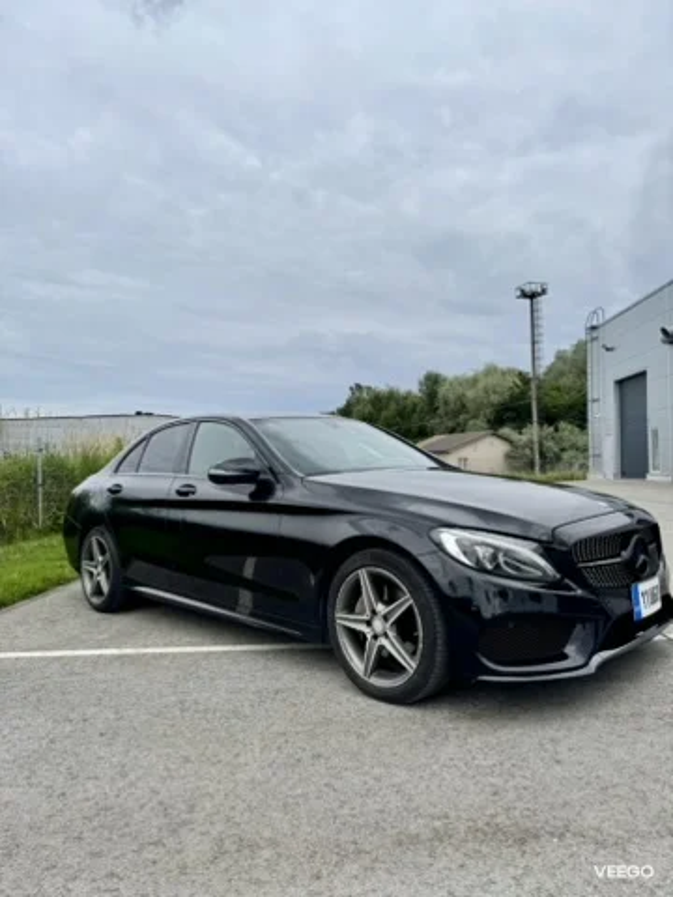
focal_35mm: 24
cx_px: 336
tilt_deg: +3.1
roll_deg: +0.4
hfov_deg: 56.8
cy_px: 448
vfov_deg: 71.6
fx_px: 622
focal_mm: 6.76
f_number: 1.78
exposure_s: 1/1721
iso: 80
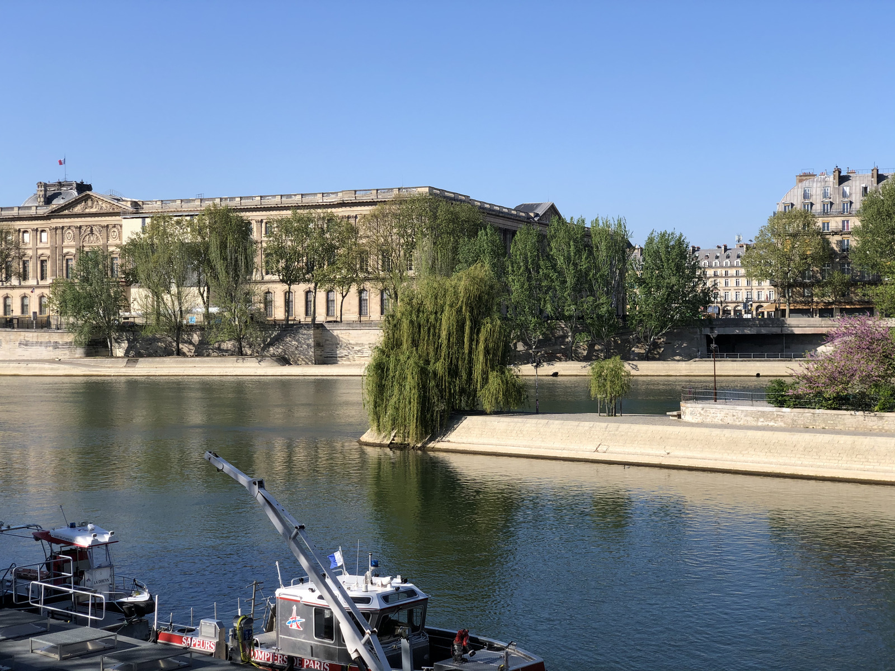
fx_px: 1344
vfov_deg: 28.0
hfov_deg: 36.8
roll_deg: +1.4
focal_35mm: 52
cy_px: 336
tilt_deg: -0.9
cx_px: 448
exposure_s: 1/991
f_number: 2.4
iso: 16
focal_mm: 6
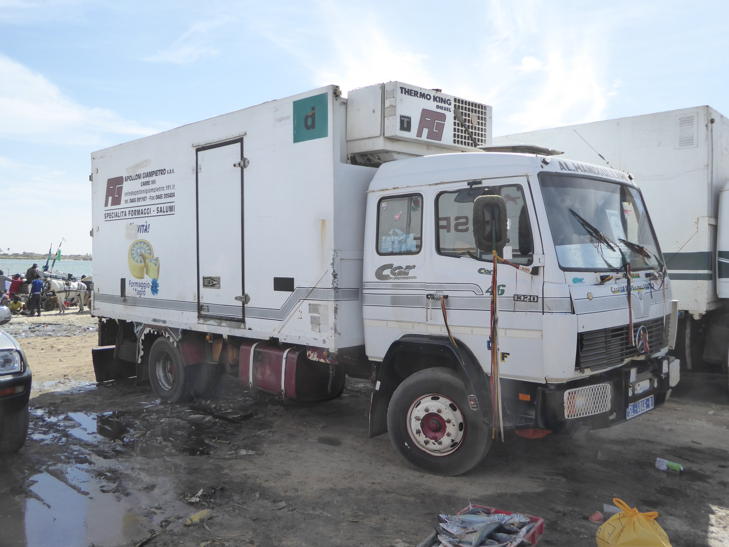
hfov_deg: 56.8
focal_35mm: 32
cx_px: 364
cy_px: 274
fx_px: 674
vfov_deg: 44.2
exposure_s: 1/800
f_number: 3.5
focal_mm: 5.4
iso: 160
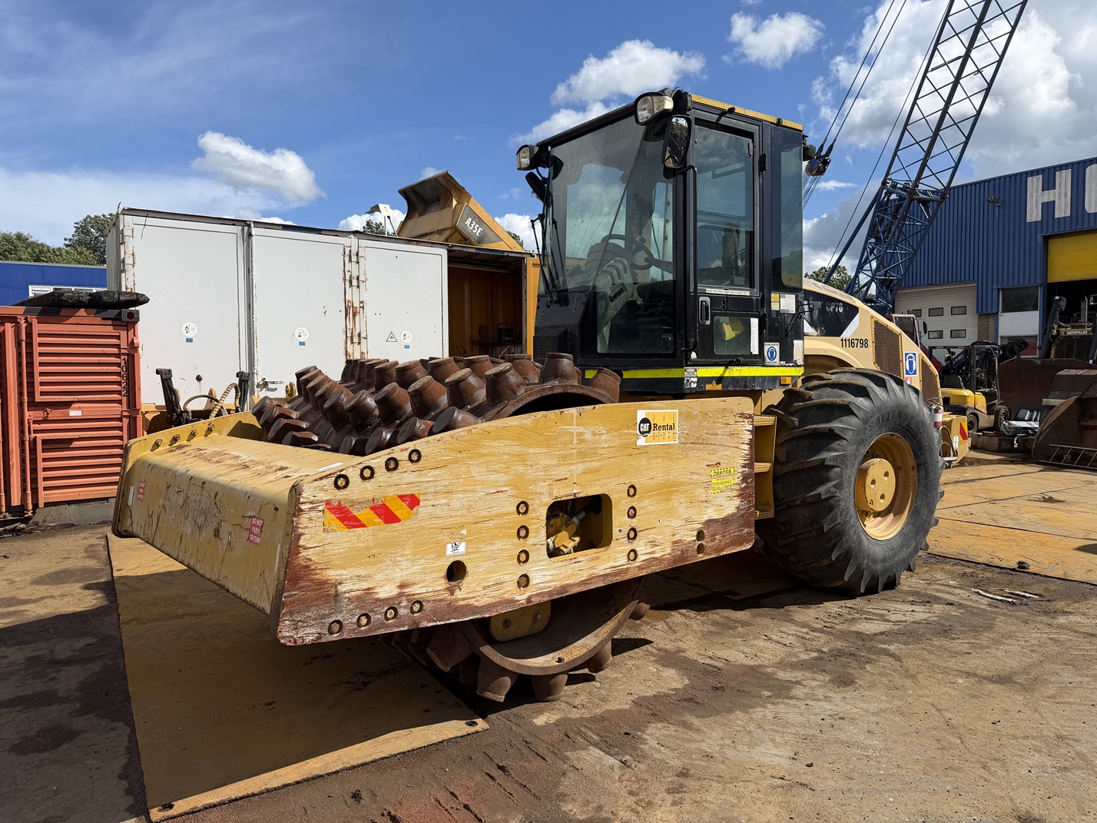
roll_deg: -0.2
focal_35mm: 24
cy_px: 412
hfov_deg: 71.6
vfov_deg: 56.8
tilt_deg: -1.5
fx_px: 761
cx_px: 548
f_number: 1.78
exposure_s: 1/5319
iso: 80
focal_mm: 6.76
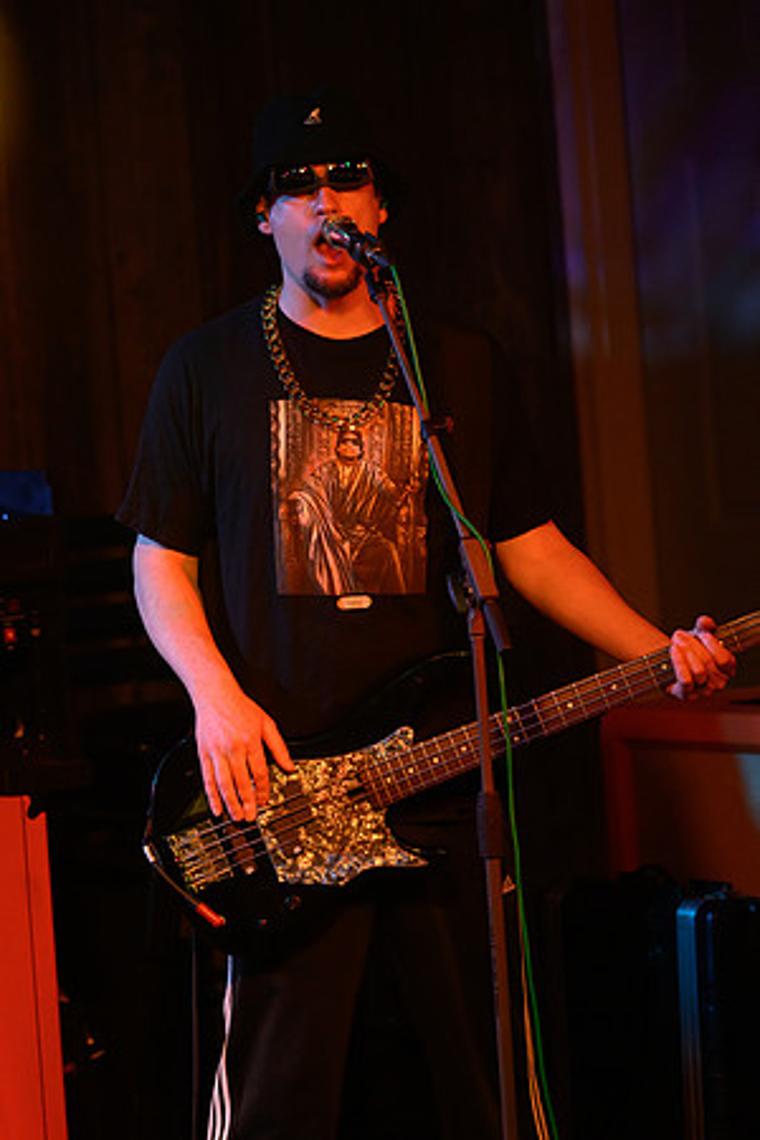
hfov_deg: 4.6
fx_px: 9499
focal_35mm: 300
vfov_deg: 6.9
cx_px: 380
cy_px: 570
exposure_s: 1/250
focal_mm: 300
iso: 5000
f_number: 7.1
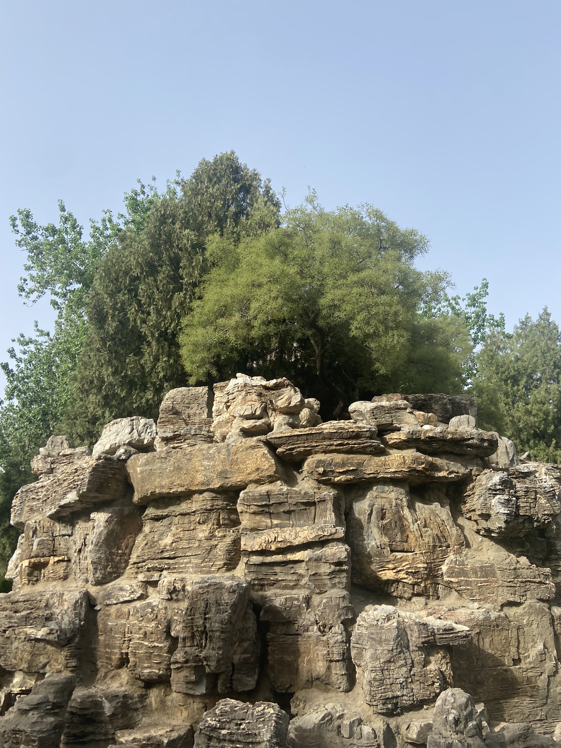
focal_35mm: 26
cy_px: 374
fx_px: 562
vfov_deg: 67.3
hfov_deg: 53.1
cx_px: 280
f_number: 1.8
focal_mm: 4.25
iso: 32
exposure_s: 1/1585
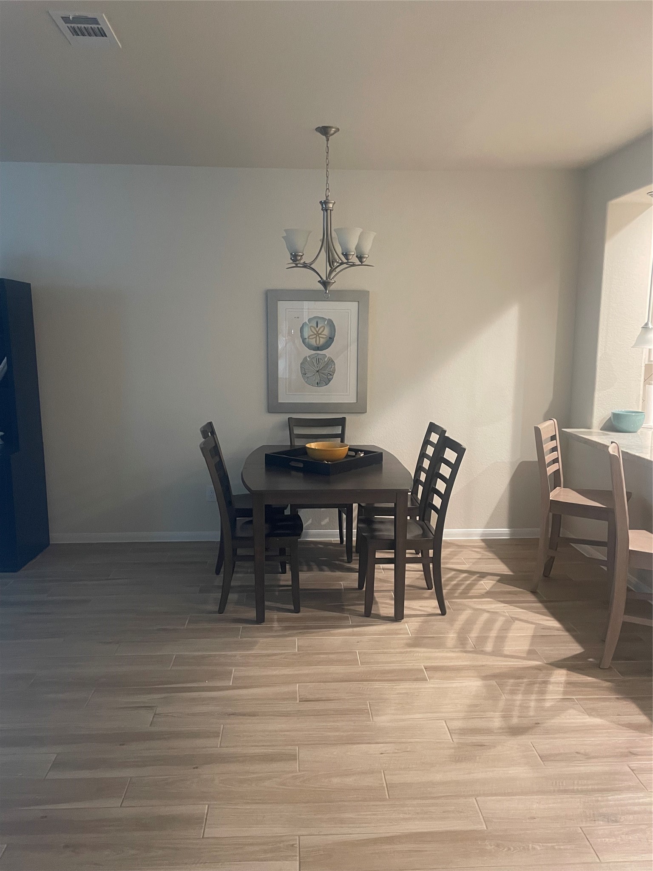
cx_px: 326
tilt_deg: -8.8
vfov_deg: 67.3
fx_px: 654
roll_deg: +0.3
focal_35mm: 26
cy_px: 436
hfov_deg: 53.1
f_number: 1.6
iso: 500
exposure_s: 1/60
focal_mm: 4.2
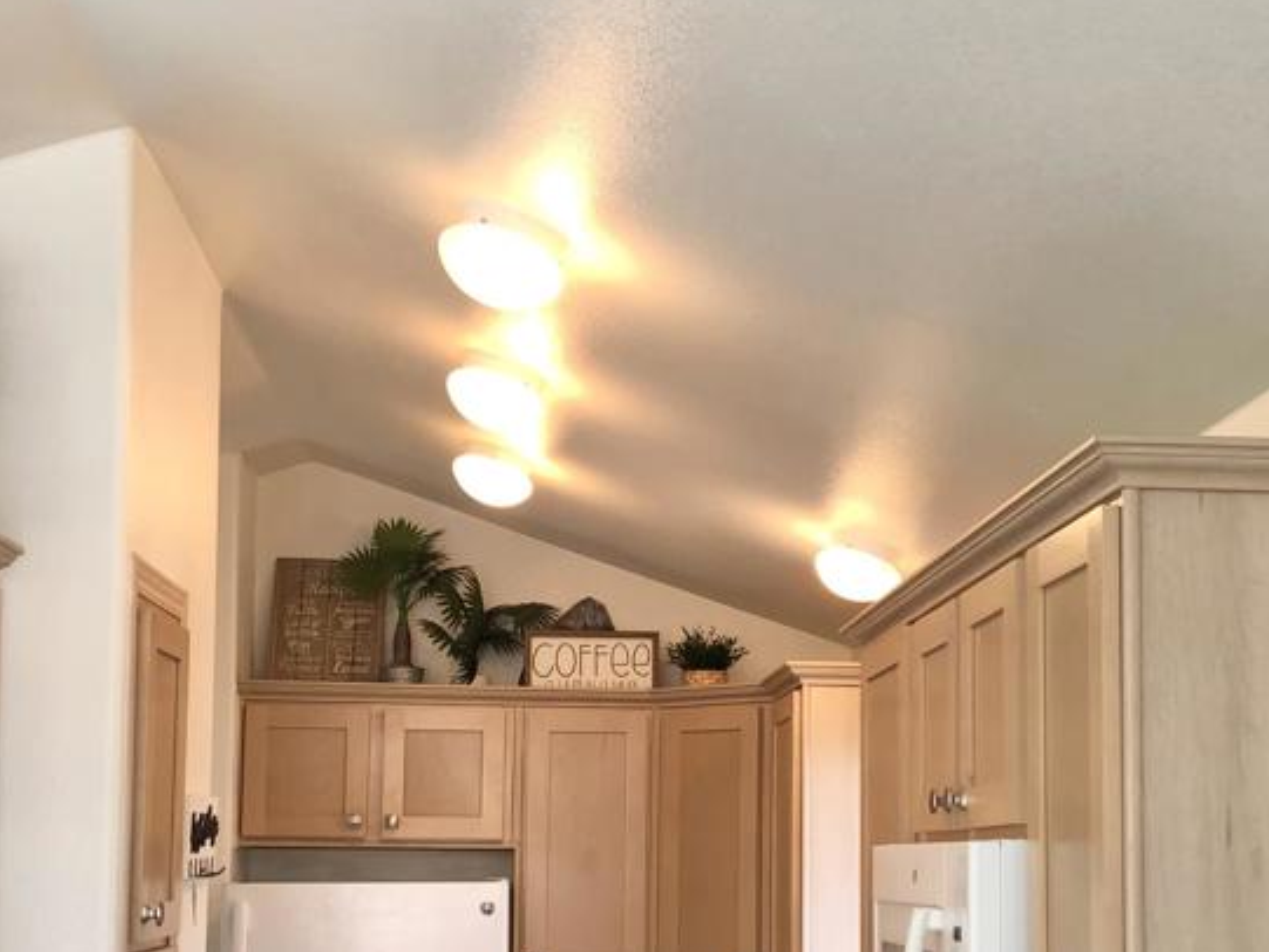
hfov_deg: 36.1
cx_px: 708
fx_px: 1943
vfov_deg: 27.1
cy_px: 720
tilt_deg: +1.2
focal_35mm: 53
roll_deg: -0.6
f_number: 1.8
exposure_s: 1/120
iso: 50
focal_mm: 4
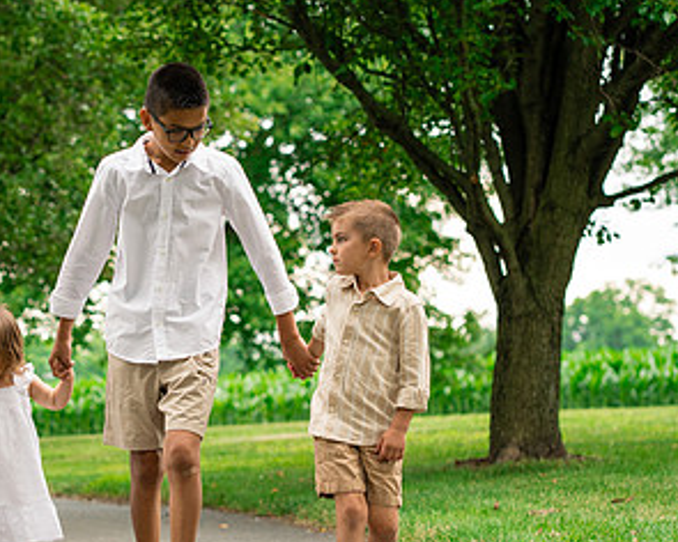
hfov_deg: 12.2
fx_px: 3150
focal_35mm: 157
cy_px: 320
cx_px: 149
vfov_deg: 9.8
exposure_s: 1/500
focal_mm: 85
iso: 500
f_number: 3.5
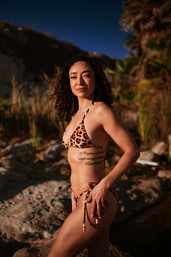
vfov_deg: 54.4
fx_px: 249
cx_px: 86
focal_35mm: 35
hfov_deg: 37.9
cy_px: 128
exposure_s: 1/8000
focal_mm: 35
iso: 50
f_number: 1.8
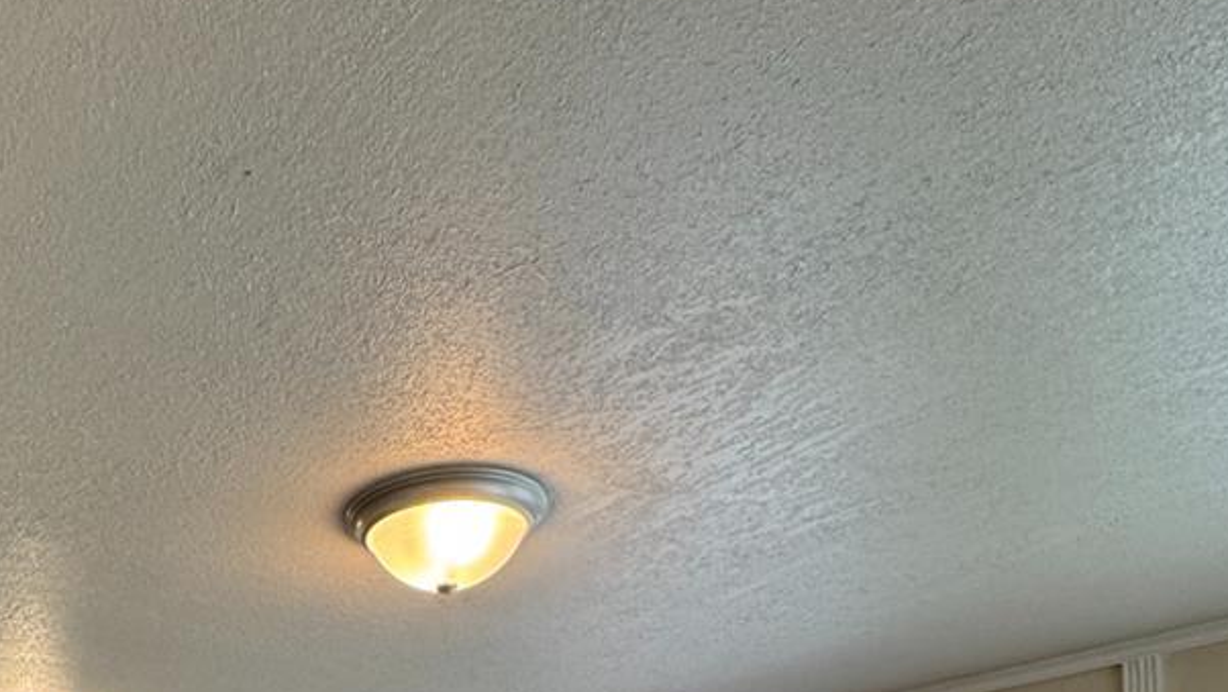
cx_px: 217
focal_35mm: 38
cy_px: 1010
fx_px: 1238
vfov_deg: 24.8
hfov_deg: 49.2
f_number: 2.2
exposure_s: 1/120
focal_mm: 2.22
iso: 200
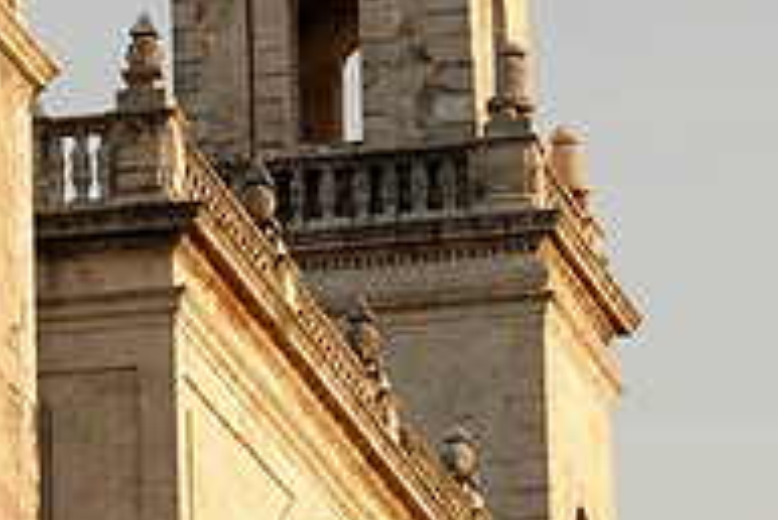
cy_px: 482
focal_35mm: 468
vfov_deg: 2.9
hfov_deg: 4.4
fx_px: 10121
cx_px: -145
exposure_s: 1/250
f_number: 5.6
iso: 100
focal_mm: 31.6
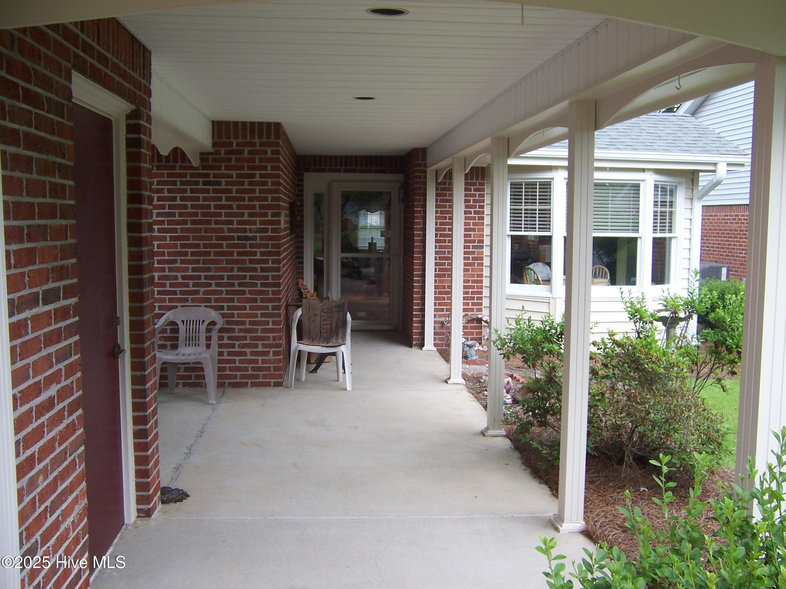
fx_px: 749
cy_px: 294
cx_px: 393
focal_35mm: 33
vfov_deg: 42.9
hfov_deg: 55.4
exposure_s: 1/90
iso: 80
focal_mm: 5.5
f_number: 3.4
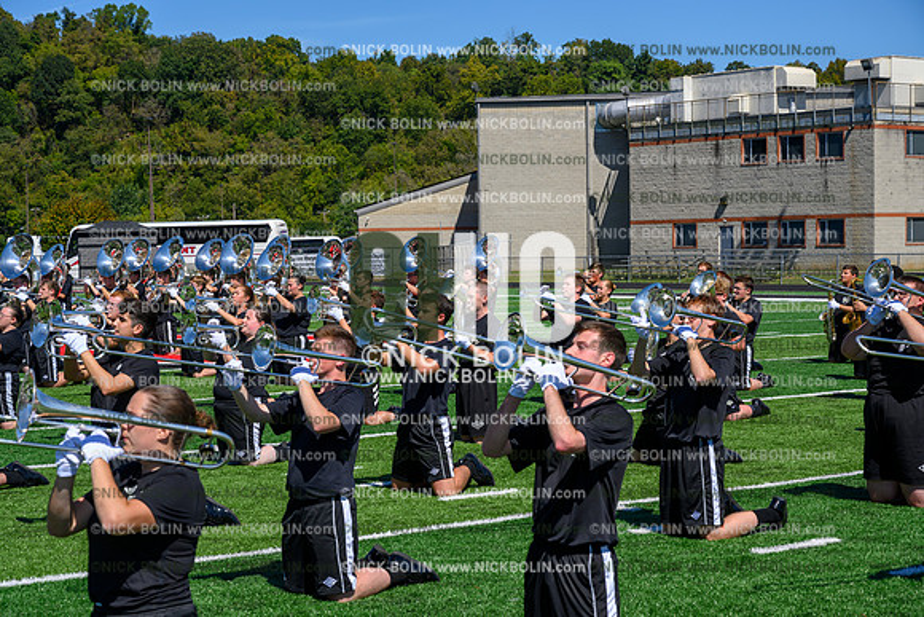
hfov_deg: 28.8
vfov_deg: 19.5
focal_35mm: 70
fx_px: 1797
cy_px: 308
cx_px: 462
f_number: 8
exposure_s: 1/640
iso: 160
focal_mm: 70
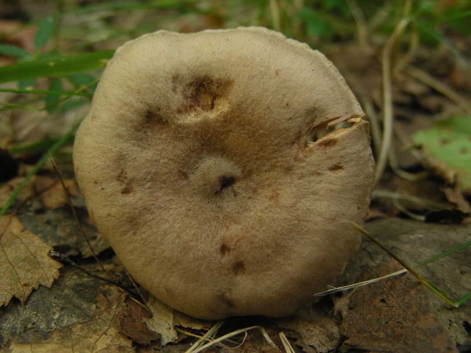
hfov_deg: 39.7
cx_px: 236
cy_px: 176
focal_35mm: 48
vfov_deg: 30.3
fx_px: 653
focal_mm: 8
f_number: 3.5
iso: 60
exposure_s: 1/29.7
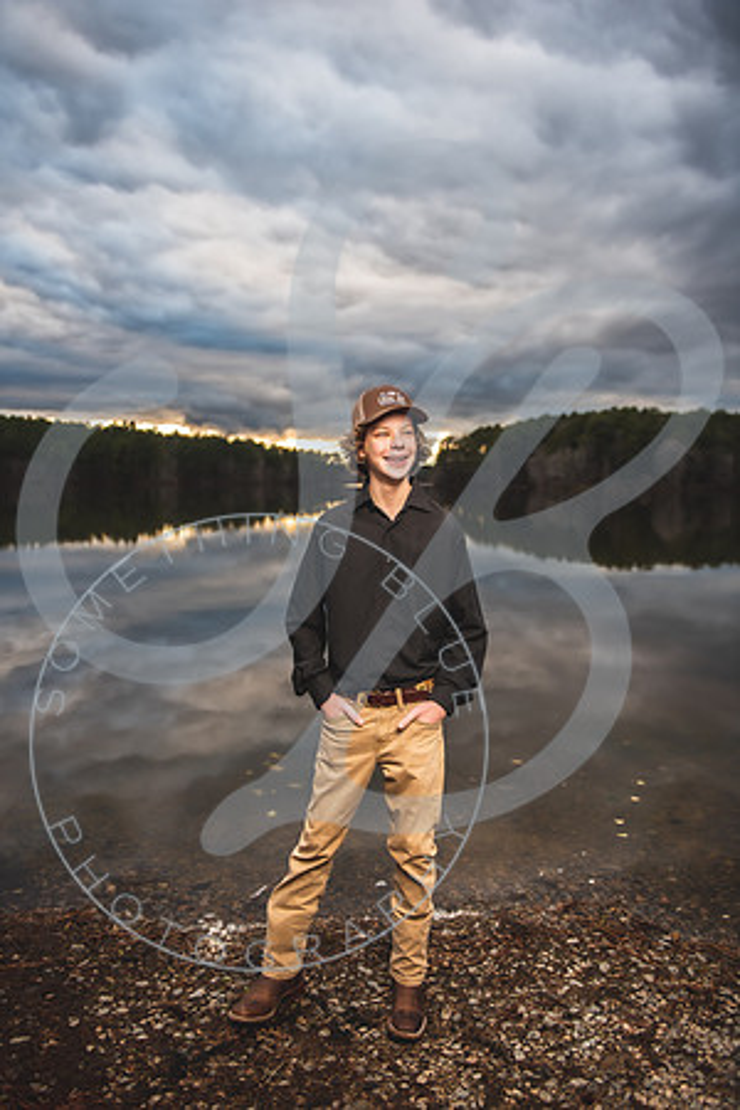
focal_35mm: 28
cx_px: 370
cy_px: 555
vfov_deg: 65.5
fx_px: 863
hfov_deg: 46.4
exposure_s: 1/250
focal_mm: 28
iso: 100
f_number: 2.8
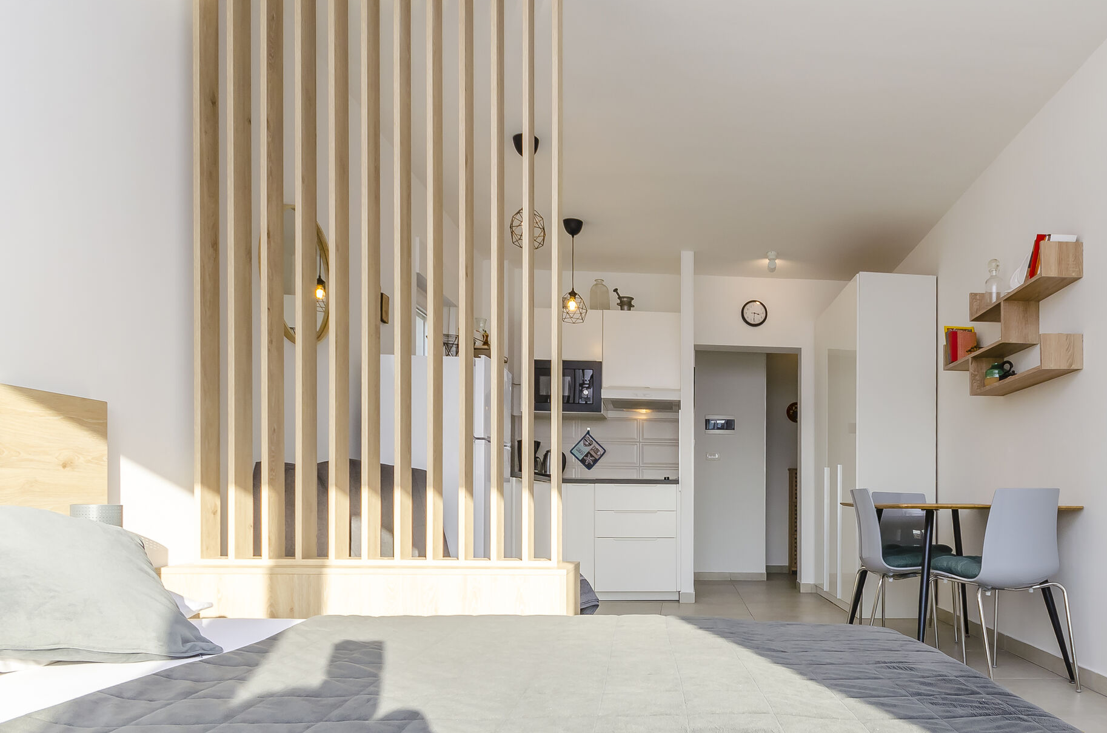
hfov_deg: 73.6
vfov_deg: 53.3
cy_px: 515
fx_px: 706
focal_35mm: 23
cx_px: 747
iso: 160
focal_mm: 10
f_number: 8
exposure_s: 1/125
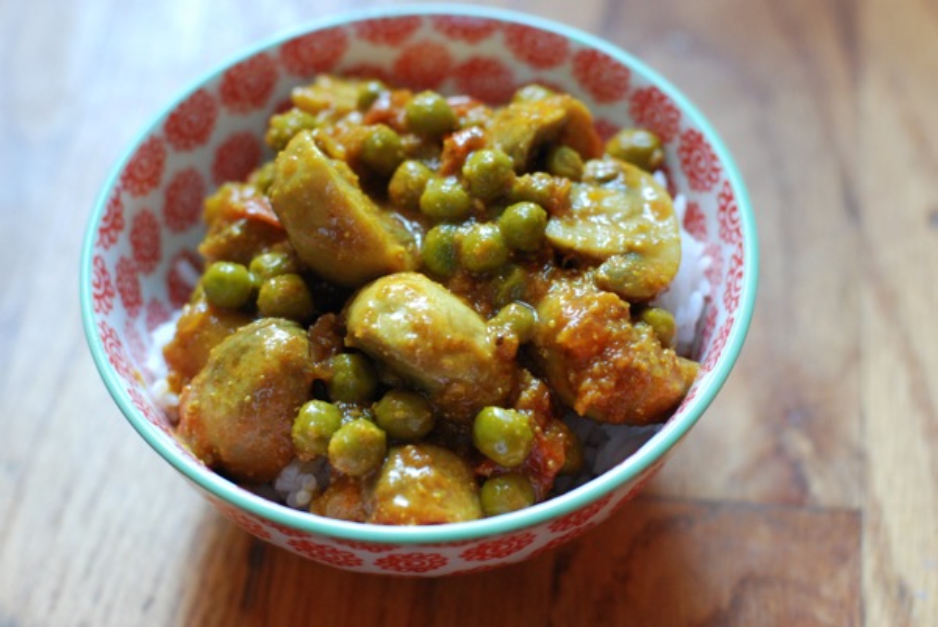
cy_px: 314
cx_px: 469
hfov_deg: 27.0
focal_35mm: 75
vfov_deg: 18.2
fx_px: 1956
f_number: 3.5
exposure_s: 1/8
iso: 800
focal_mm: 50
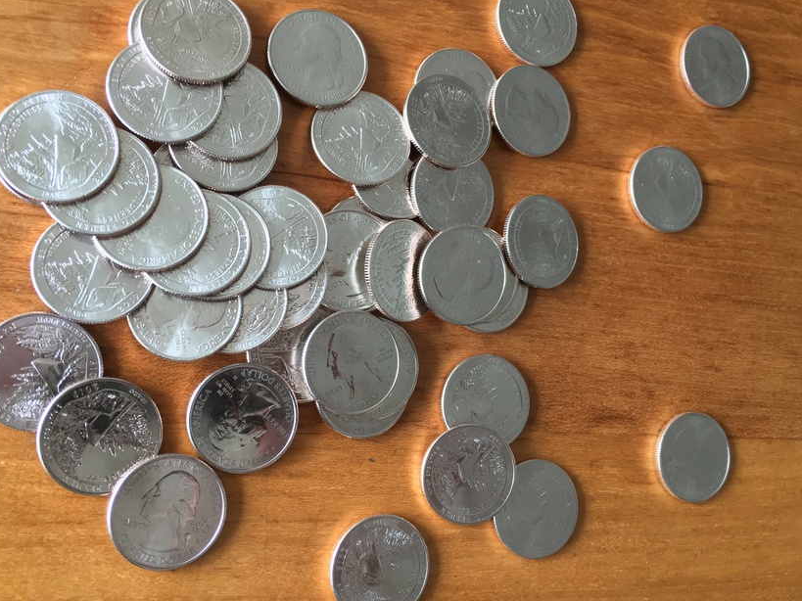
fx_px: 788
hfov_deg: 54.0
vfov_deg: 41.8
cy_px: 288
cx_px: 396
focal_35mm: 34
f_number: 2.2
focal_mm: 4.15
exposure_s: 1/30
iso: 100
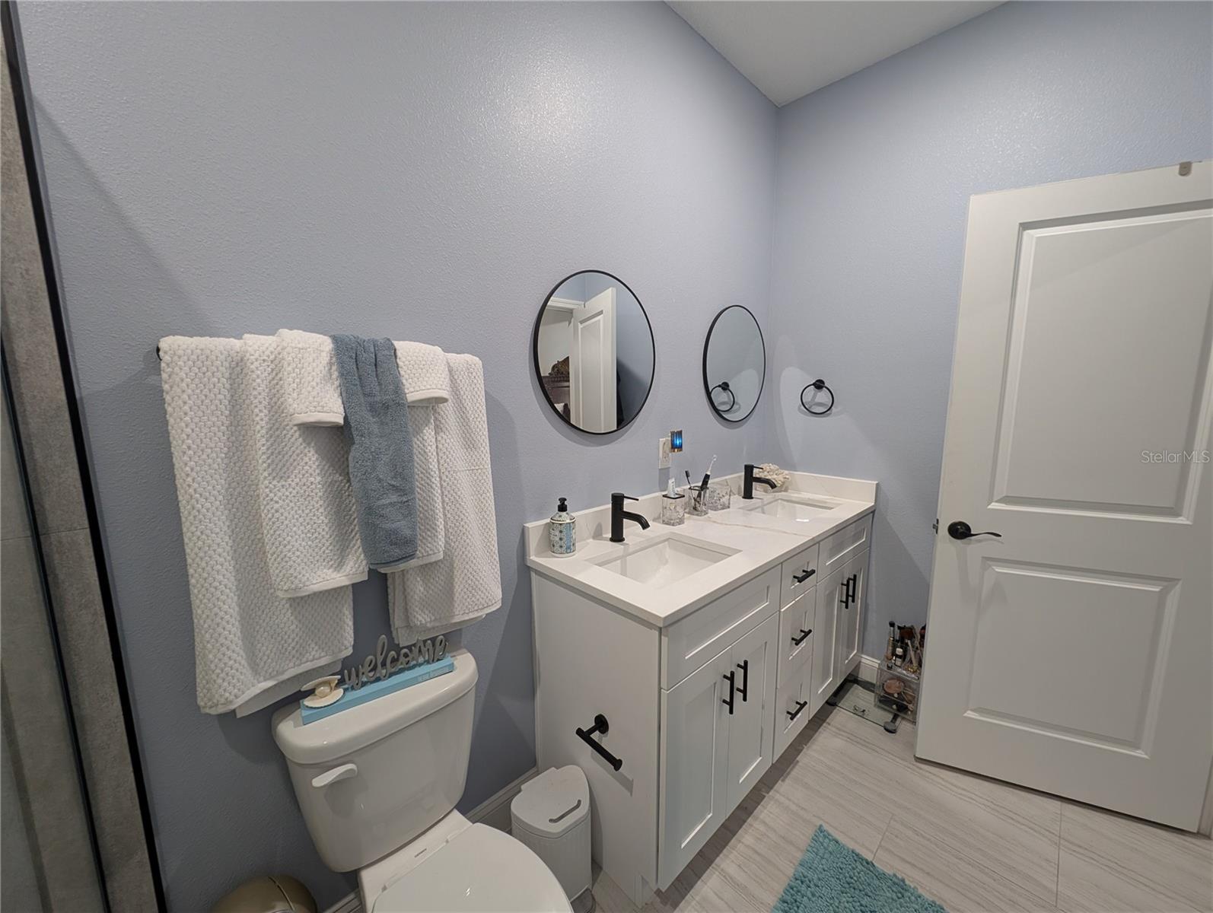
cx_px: 606
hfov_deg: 110.5
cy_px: 456
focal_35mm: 12
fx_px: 421
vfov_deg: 94.6
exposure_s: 1/24
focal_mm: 2.23
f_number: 1.95
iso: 117
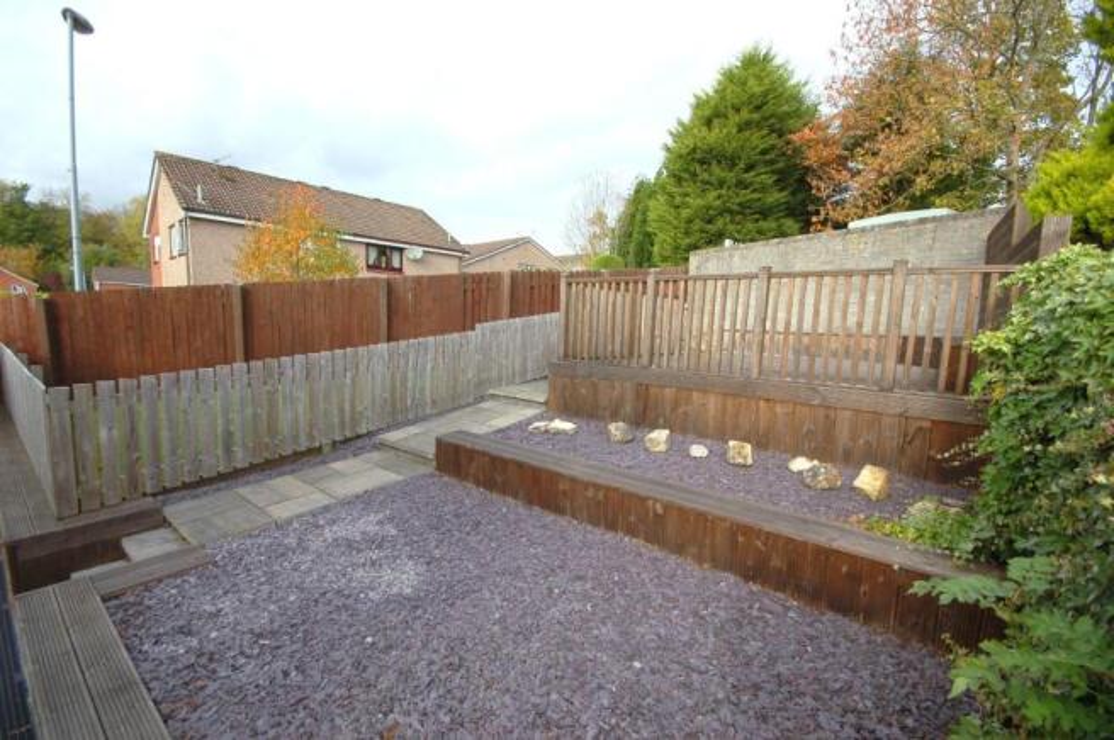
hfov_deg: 100.4
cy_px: 370
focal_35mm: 15
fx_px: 464
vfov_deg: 77.2
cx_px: 557
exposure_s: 1/250
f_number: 8
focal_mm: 10
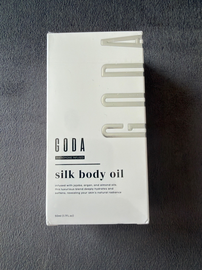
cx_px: 101
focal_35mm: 25
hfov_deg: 54.9
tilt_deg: -85.2
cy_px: 135
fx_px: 195
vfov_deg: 69.4
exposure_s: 1/121
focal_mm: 2.22
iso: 100
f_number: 2.2
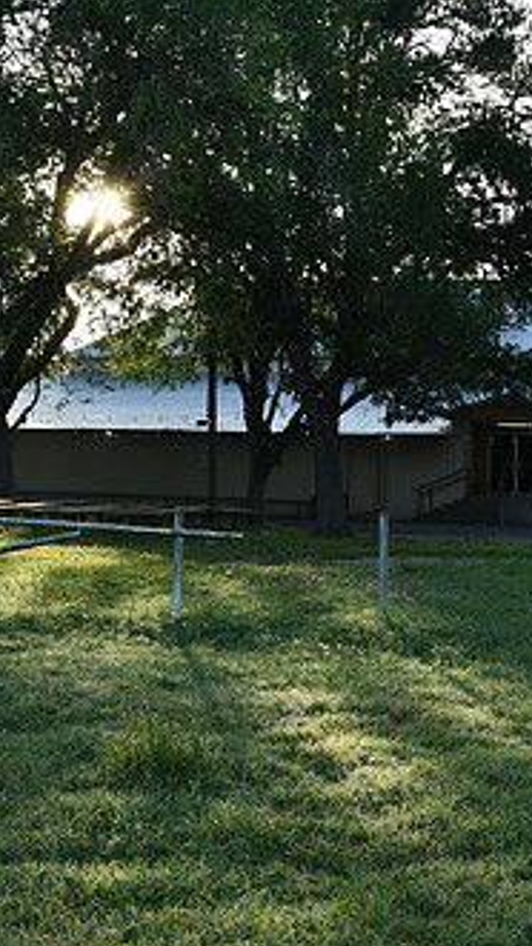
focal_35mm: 66
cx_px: 418
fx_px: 1656
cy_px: 433
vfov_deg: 31.9
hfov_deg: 18.1
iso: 800
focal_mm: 24
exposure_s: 1/400
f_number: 10
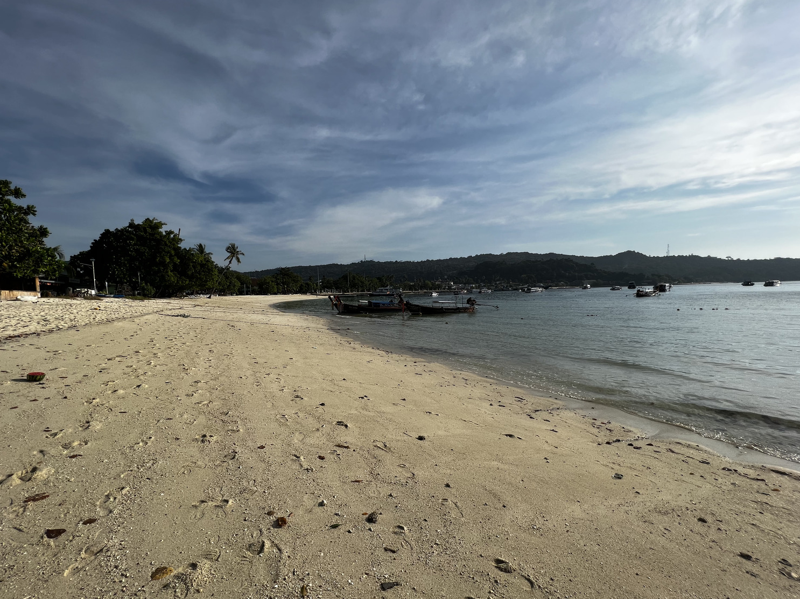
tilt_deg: -2.7
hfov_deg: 102.0
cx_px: 388
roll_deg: +2.2
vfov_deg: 85.6
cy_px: 310
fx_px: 323
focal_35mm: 14
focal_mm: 1.57
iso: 40
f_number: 1.8
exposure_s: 1/3311
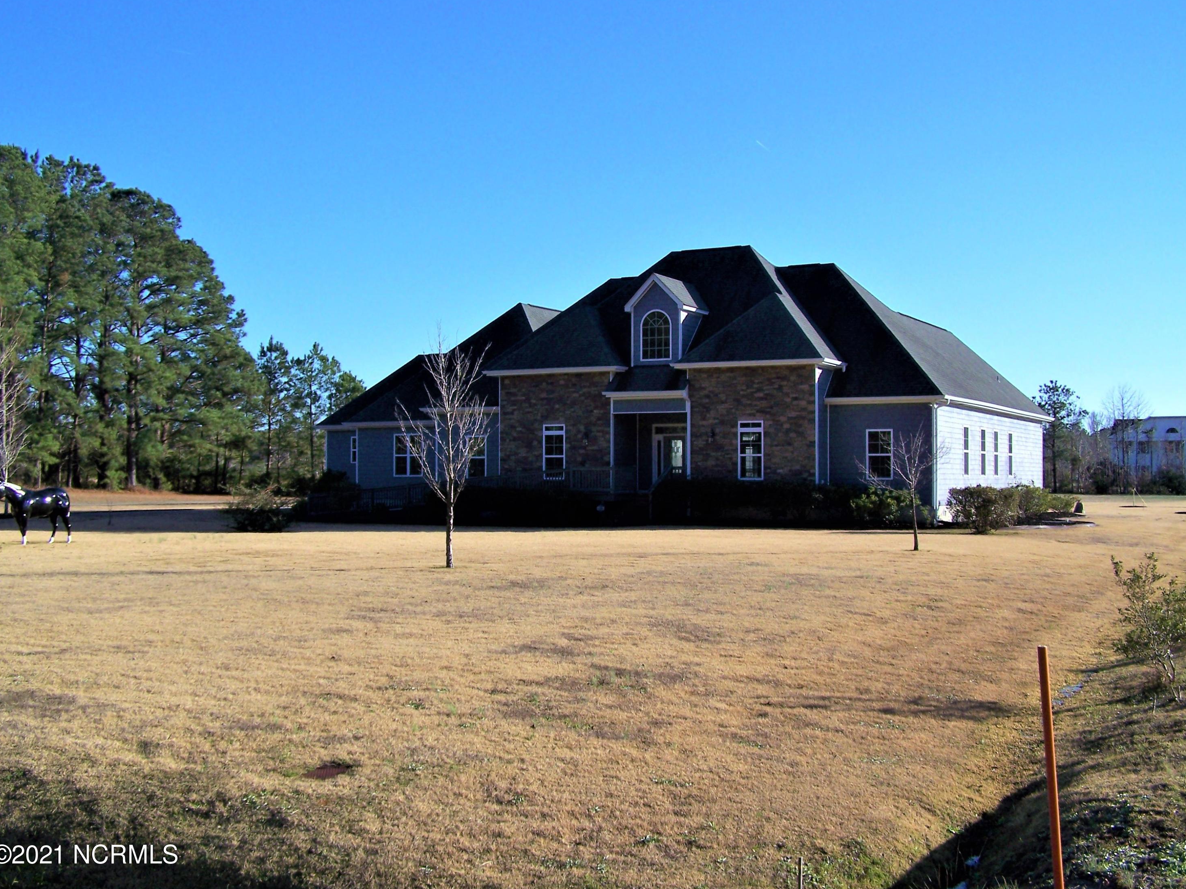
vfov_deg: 36.8
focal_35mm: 39
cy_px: 438
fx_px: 1336
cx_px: 599
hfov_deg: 47.9
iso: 64
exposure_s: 1/500
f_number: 4
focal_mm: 6.3
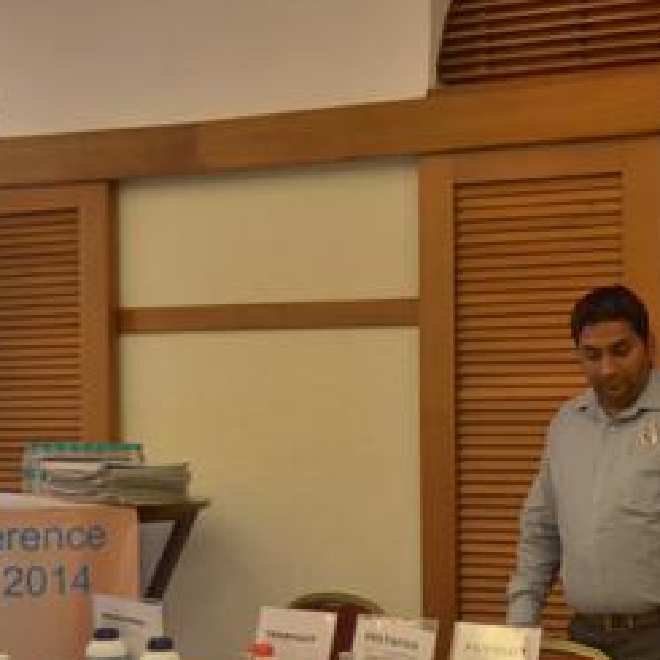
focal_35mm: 81
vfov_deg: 21.3
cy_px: 451
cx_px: 733
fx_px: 1747
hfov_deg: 20.4
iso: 800
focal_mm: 26
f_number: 4.2
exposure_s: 1/125
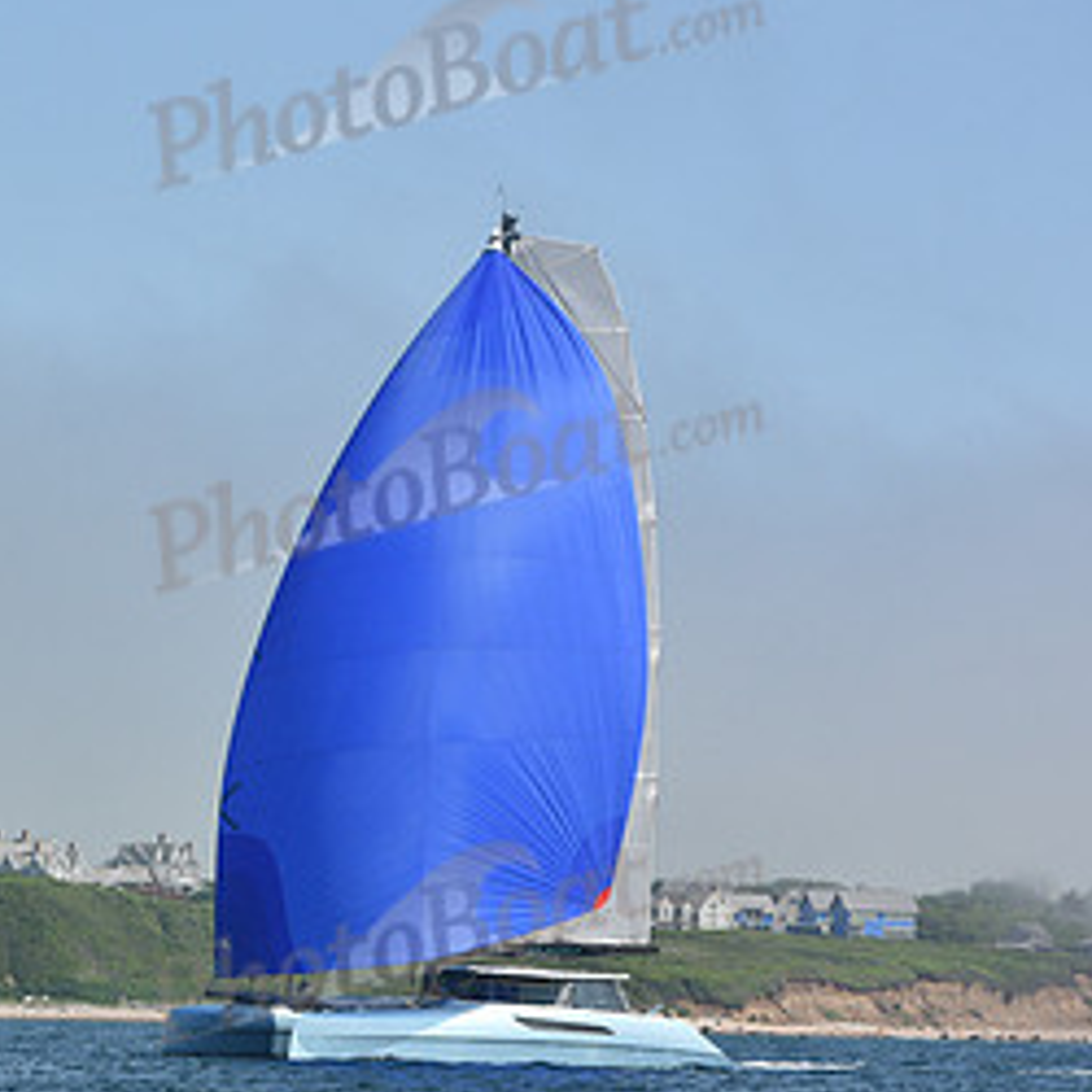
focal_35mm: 237
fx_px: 8459
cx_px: -74
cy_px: 767
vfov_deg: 7.4
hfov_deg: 7.3
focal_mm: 120
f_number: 8
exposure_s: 1/1600
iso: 320
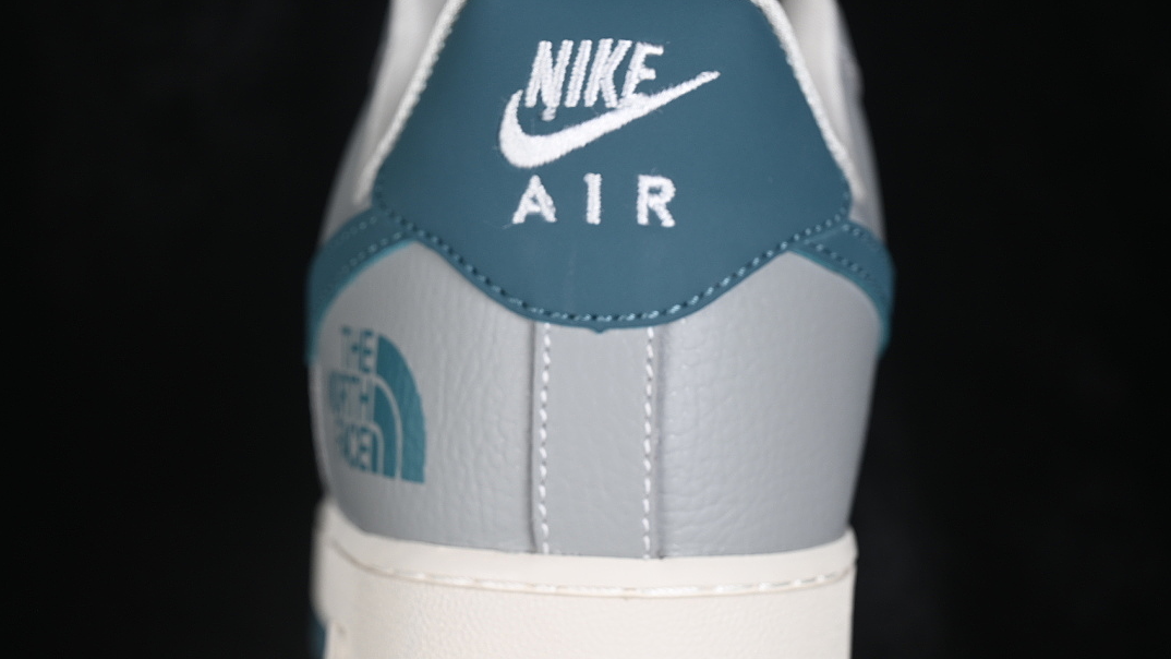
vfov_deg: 15.3
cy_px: 388
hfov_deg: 26.9
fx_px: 2453
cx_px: 583
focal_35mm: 79
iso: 160
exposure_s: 1/80
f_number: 7.1
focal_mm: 50
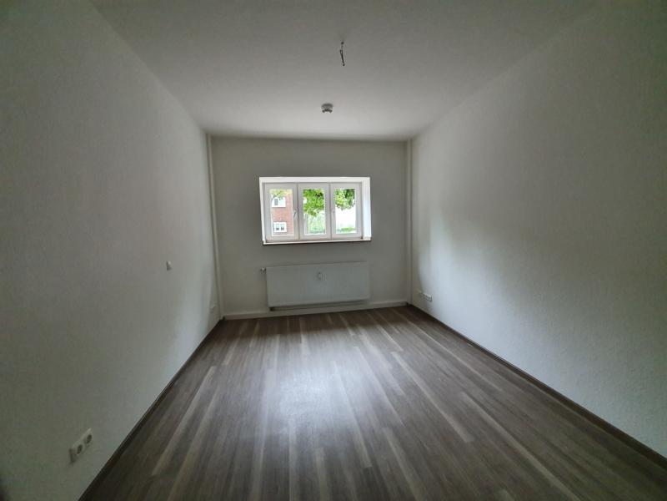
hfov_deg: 106.2
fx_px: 250
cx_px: 334
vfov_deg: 89.9
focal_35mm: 13
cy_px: 250
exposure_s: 1/33
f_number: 2.2
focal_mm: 1.8
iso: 640
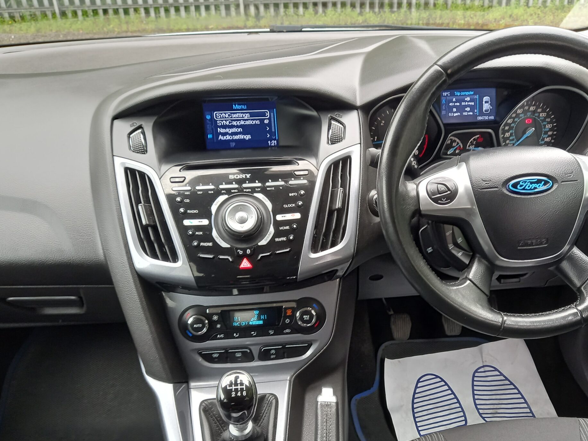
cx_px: 355
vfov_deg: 40.4
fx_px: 594
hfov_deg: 52.3
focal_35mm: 35
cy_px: 280
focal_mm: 4.6
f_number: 2
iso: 160
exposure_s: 1/60
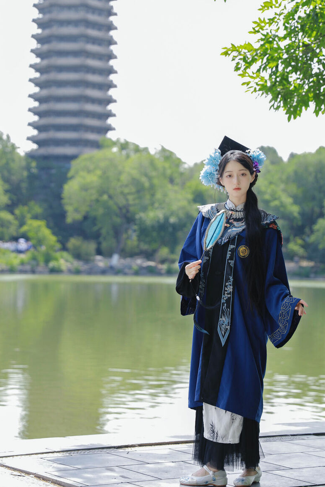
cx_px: 166
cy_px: 178
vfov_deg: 20.0
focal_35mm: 102
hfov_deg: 13.4
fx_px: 1381
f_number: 2.8
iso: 100
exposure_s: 1/400
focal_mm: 70
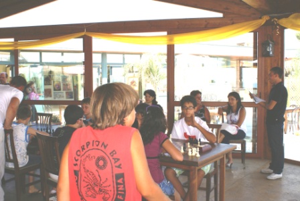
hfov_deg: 49.5
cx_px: 150
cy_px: 100
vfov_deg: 34.3
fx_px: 325
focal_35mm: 39
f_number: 8
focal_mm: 26
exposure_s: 1/125
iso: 100
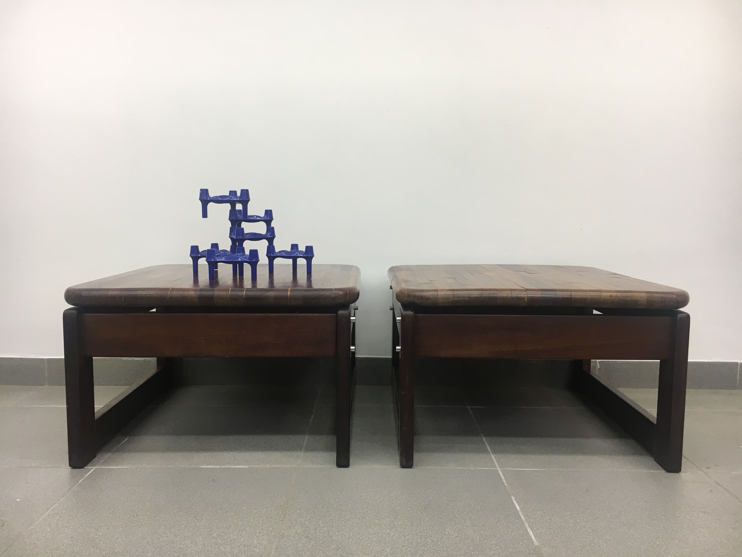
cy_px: 278
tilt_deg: -5.5
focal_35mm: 29
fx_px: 622
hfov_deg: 61.7
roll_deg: +0.0
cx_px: 371
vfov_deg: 48.2
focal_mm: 4.15
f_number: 2.2
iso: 32
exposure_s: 1/33
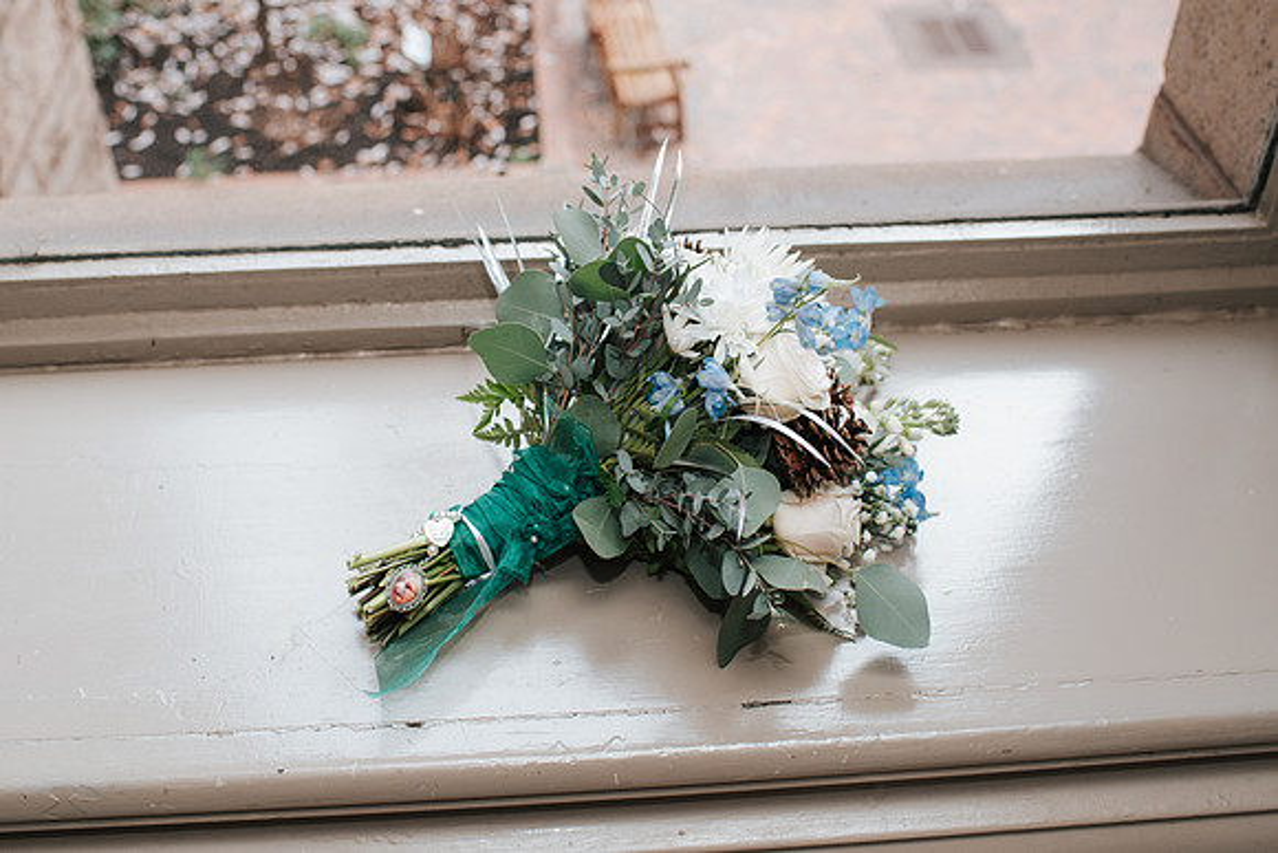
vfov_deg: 33.0
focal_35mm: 40
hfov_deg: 47.9
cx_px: 599
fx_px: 1438
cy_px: 369
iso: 560
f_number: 3.5
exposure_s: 1/200
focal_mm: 35
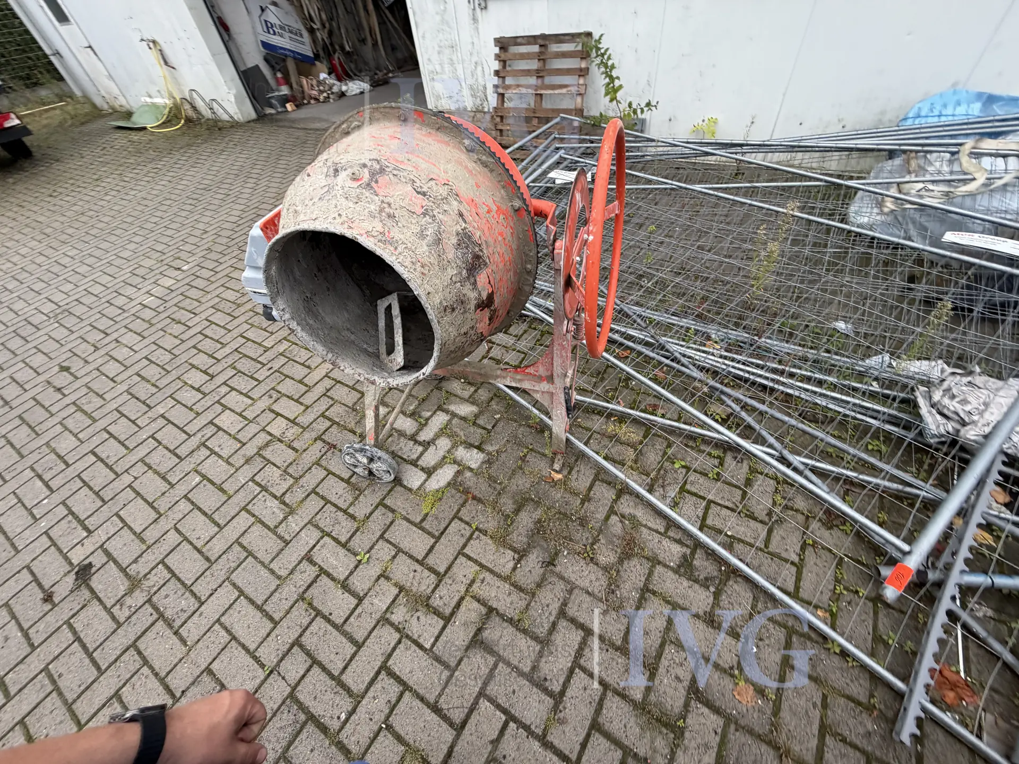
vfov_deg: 85.7
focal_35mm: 14
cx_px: 510
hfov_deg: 102.1
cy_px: 382
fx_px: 412
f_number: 2.2
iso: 50
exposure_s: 1/121
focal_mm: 2.22
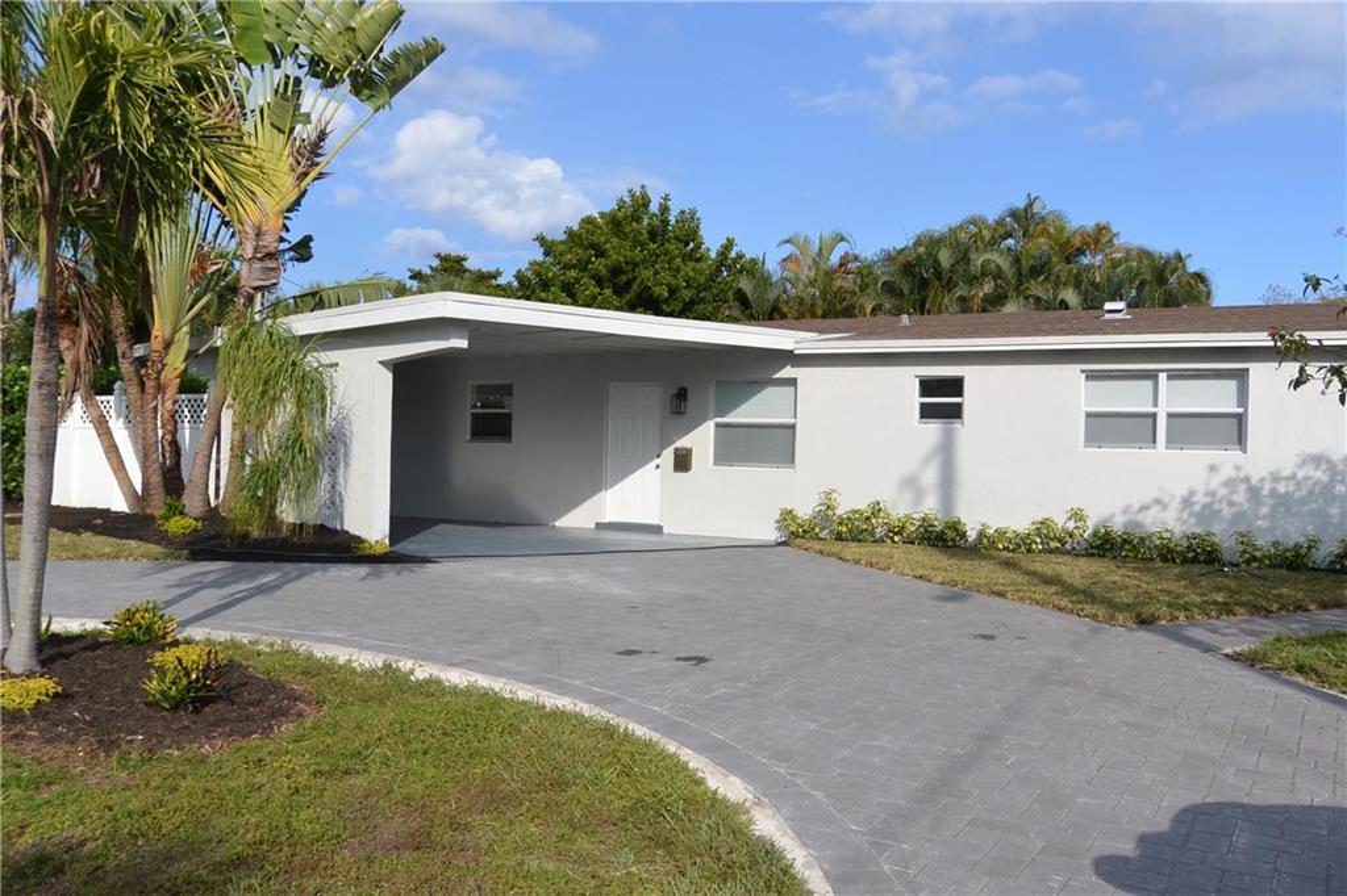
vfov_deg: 42.3
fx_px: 1159
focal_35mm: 31
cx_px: 674
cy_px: 448
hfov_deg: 60.3
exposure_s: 1/1250
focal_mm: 11.5
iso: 160
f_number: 5
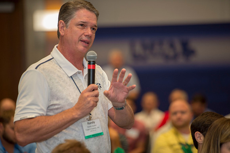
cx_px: 115
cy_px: 76
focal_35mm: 200
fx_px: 1277
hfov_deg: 10.3
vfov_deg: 6.9
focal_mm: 200
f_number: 2.8
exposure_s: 1/250
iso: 1250
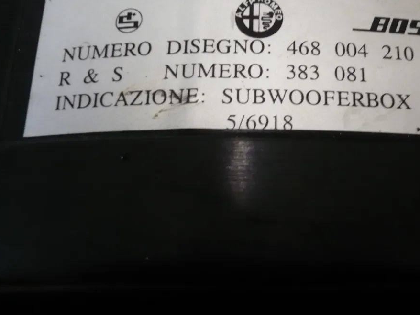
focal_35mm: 51
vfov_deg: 28.3
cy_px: 91
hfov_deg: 36.9
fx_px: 619
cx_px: 292
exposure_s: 1/8
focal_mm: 5.8
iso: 250
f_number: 2.8
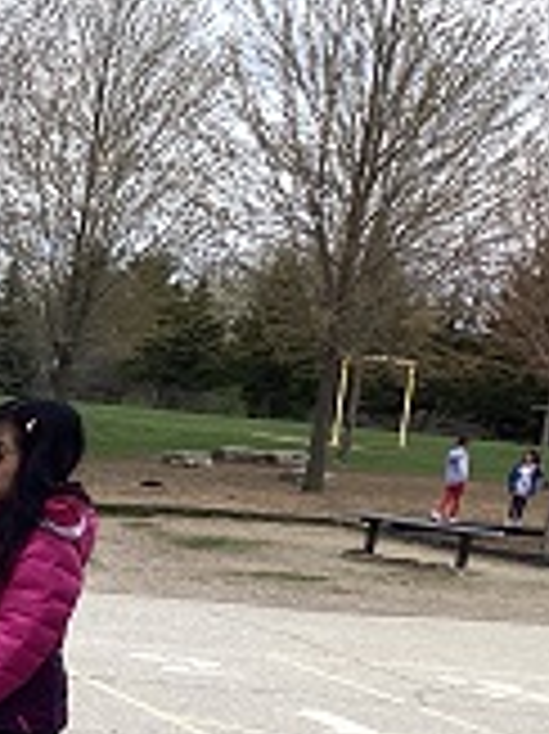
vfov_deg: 19.6
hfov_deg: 13.8
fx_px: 2012
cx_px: -459
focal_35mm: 95
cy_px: 840
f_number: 2.4
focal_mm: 3.3
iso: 25
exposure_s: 1/1101
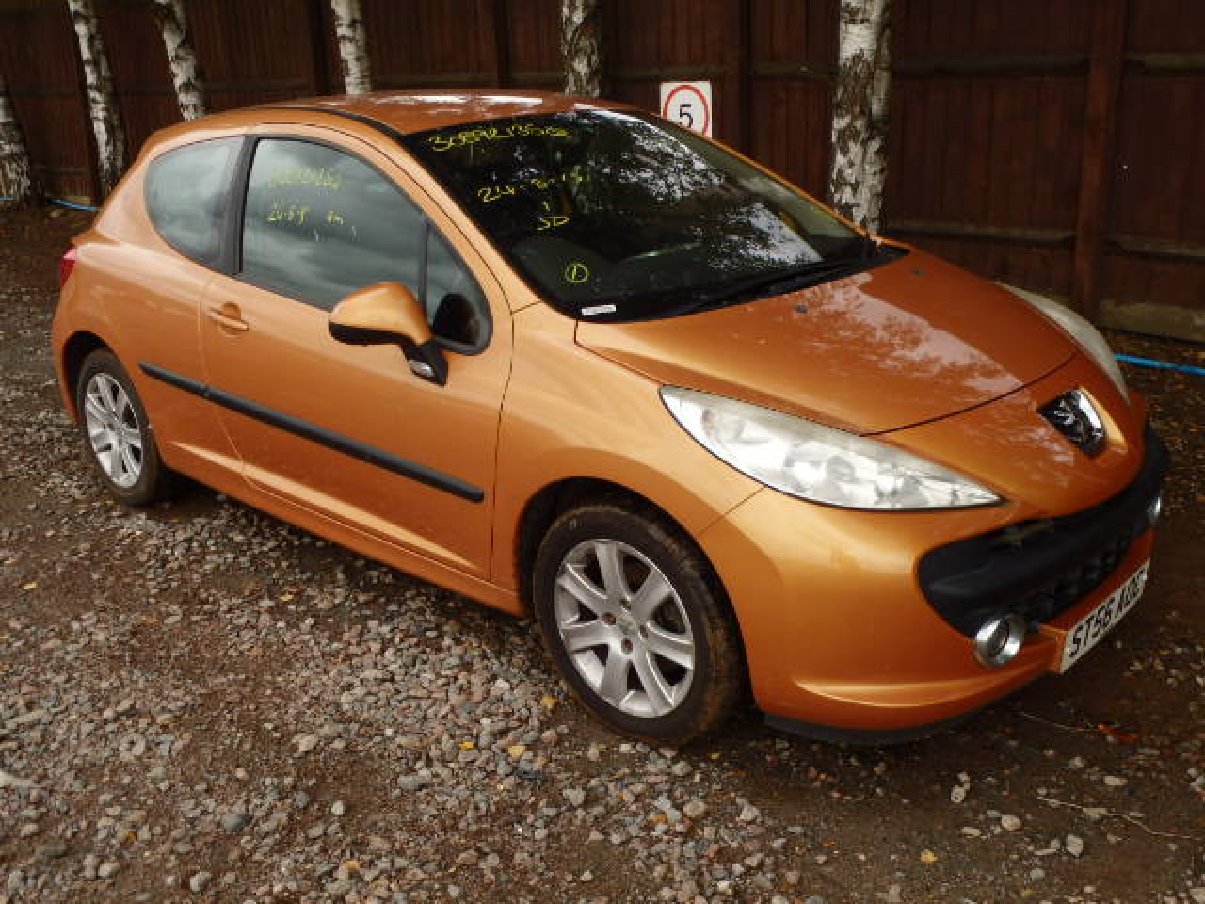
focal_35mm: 34
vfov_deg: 41.8
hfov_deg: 54.0
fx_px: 1184
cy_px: 452
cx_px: 602
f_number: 4.4
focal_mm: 6.1
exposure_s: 1/160
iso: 125
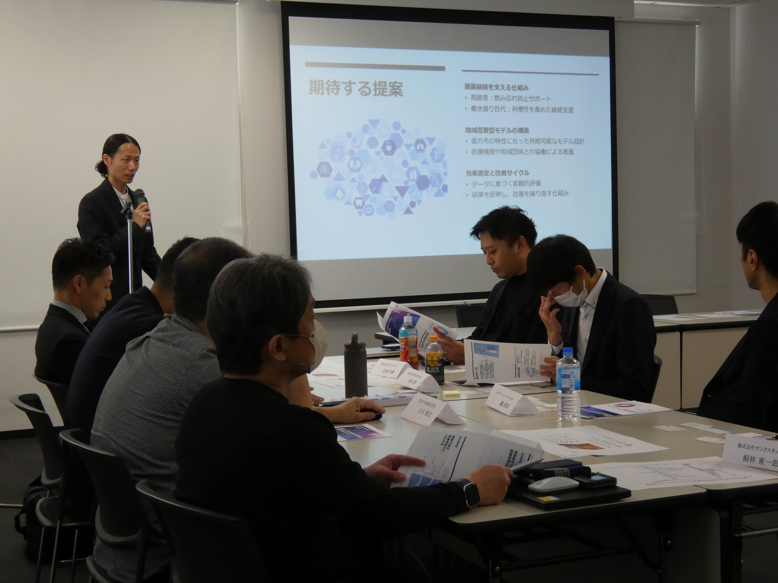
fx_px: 1236
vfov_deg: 26.6
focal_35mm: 55
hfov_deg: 34.9
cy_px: 292
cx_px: 389
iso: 320
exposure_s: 1/80
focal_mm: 9.9
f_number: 4
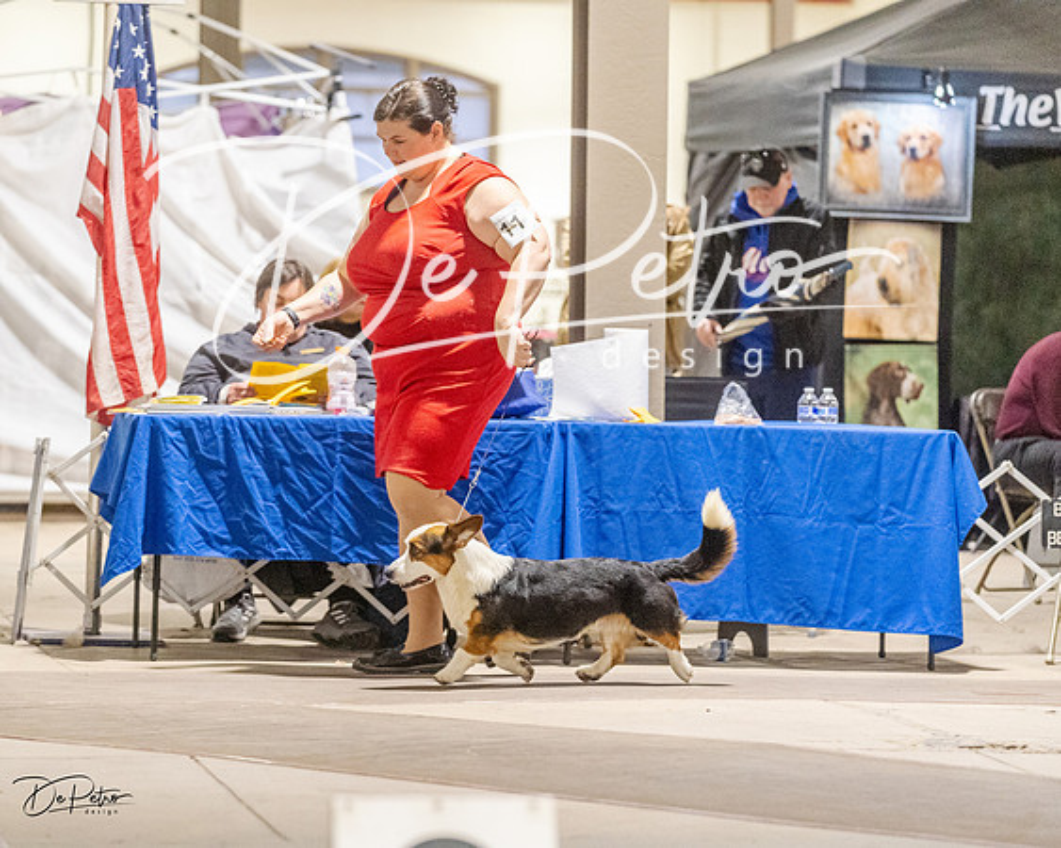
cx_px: 460
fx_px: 4596
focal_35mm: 146
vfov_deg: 10.5
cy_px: 424
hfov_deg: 13.2
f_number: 3.2
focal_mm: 130
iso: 6400
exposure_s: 1/400
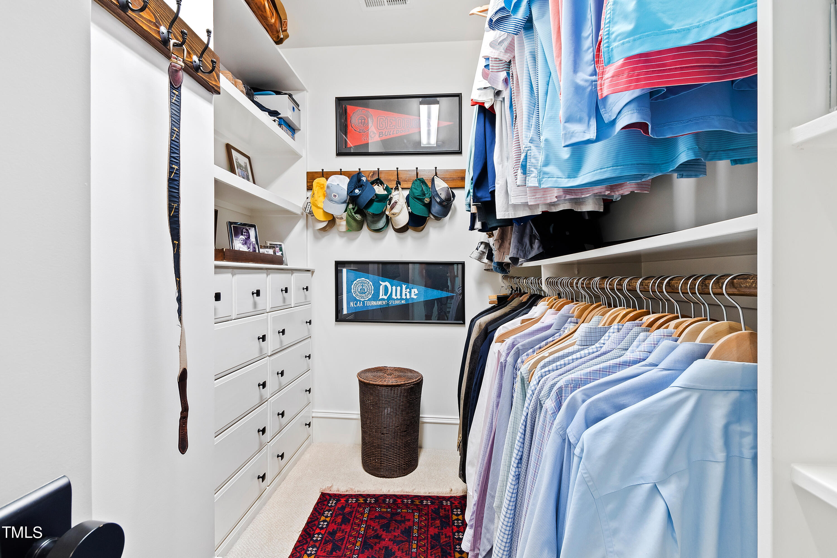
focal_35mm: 15
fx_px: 349
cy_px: 279
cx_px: 418
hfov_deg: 100.4
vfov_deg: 77.3
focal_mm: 10
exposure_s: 1/1.25
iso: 100
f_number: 8
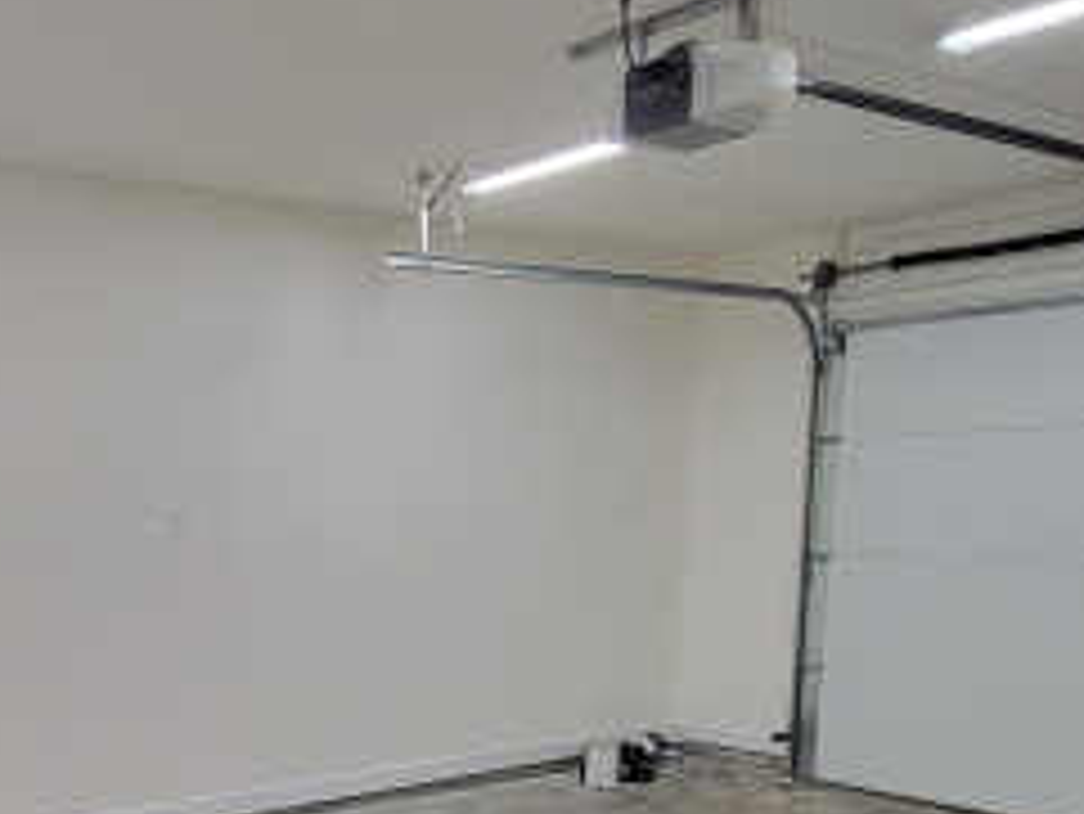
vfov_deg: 37.7
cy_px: 693
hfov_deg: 46.1
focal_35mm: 36
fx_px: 1128
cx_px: 97
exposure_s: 1/60
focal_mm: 2.2
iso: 125
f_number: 2.2
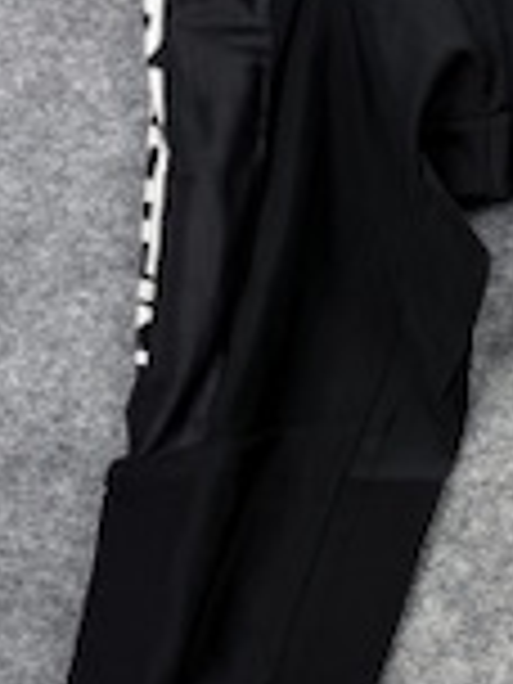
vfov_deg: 19.3
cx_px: 540
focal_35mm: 101
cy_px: 513
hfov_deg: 14.4
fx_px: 1996
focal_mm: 6.76
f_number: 1.78
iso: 64
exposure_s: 1/163
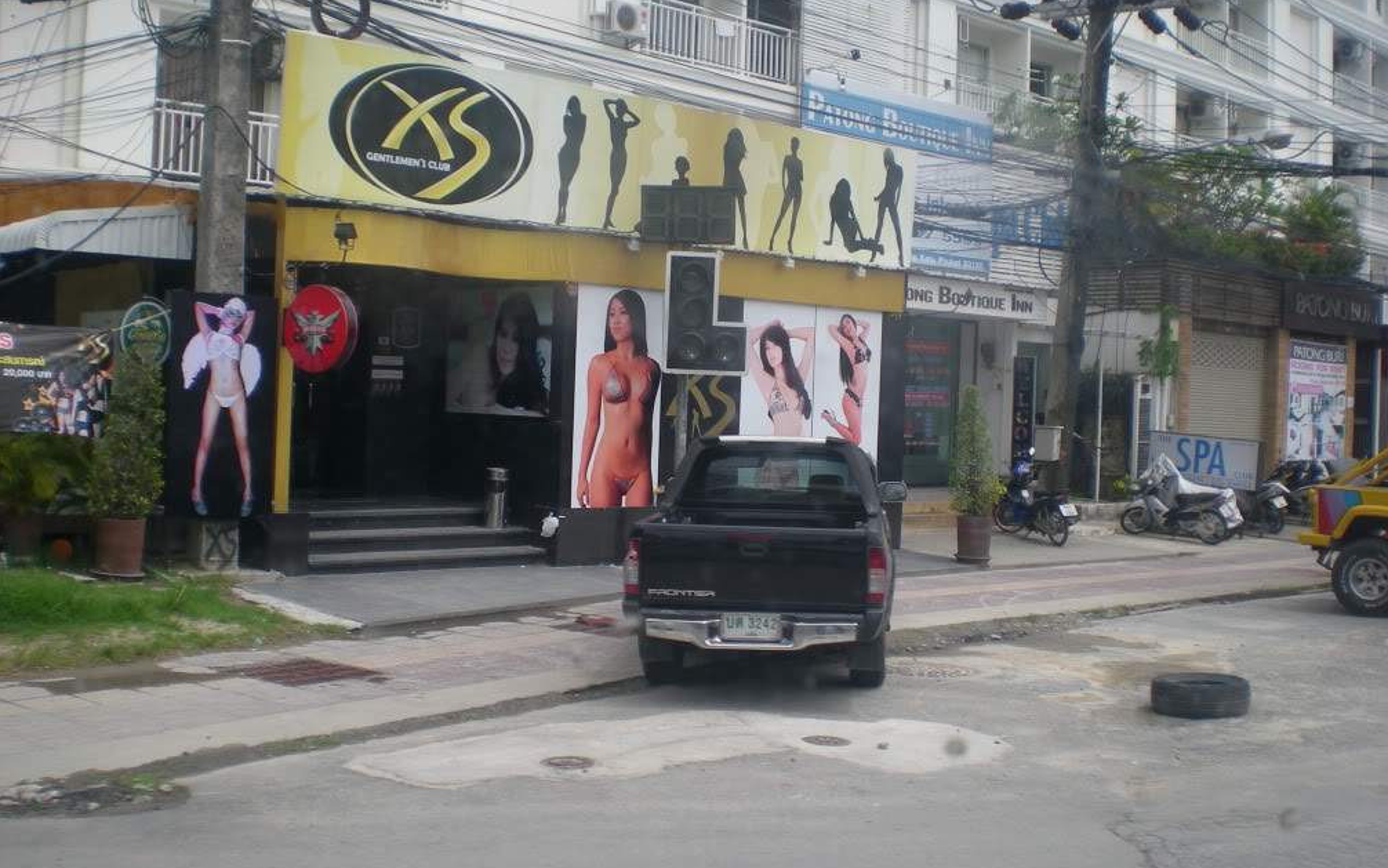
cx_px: 705
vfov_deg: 31.3
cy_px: 414
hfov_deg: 48.2
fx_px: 1551
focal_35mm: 41
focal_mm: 6.3
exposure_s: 1/173
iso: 50
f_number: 4.6
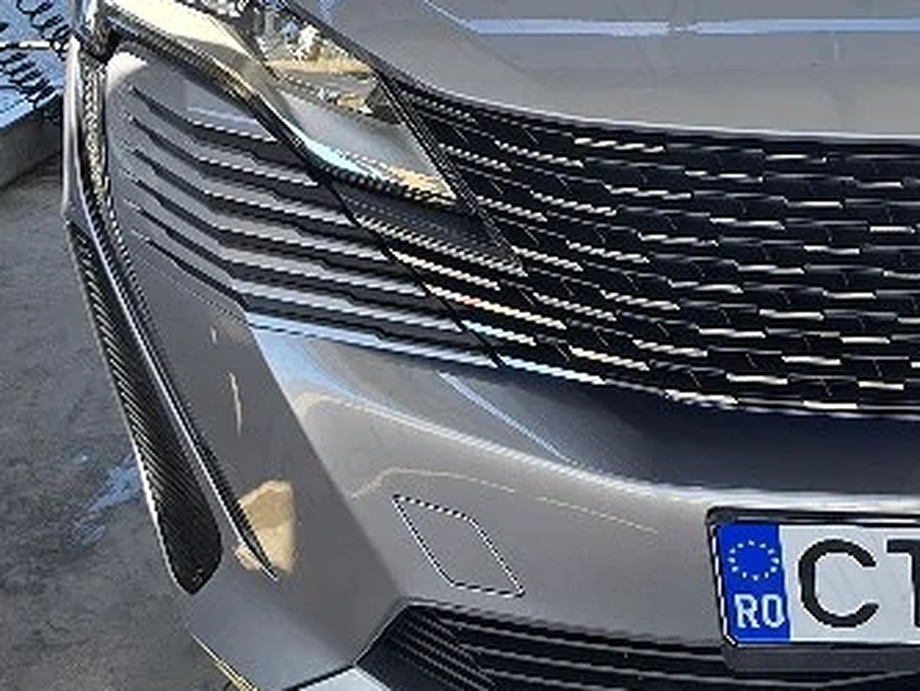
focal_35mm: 69
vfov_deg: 21.0
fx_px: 1834
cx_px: 1089
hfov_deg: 25.4
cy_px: 567
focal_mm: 6.3
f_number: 1.7
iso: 16
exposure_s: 1/182
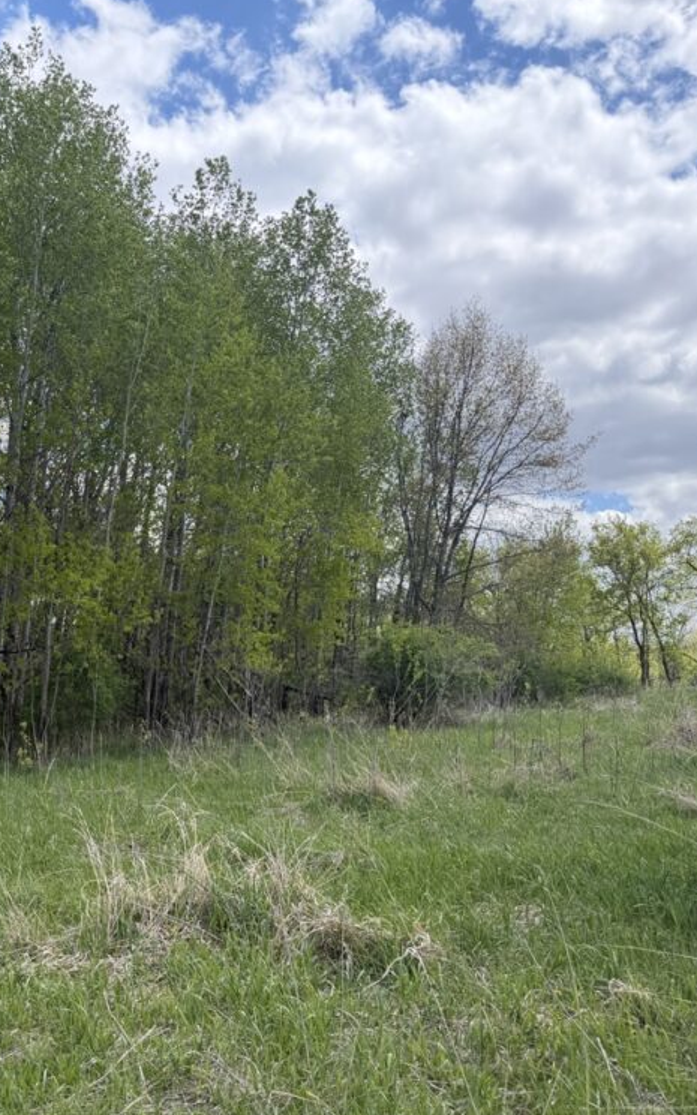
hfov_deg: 34.3
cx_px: 72
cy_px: 556
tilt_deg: +8.5
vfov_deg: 55.3
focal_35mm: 35
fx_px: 1064
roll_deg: -0.3
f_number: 1.78
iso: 100
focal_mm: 6.76
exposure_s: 1/3145
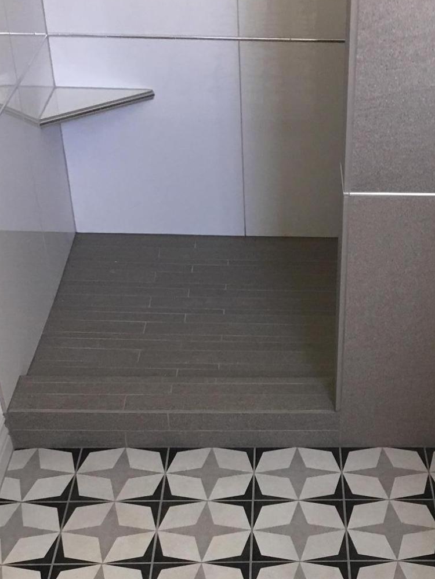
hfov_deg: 24.9
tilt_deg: -41.1
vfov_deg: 31.2
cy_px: 553
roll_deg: -2.9
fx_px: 972
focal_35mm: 58
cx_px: 328
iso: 50
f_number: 2.2
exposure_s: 1/15
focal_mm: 4.15
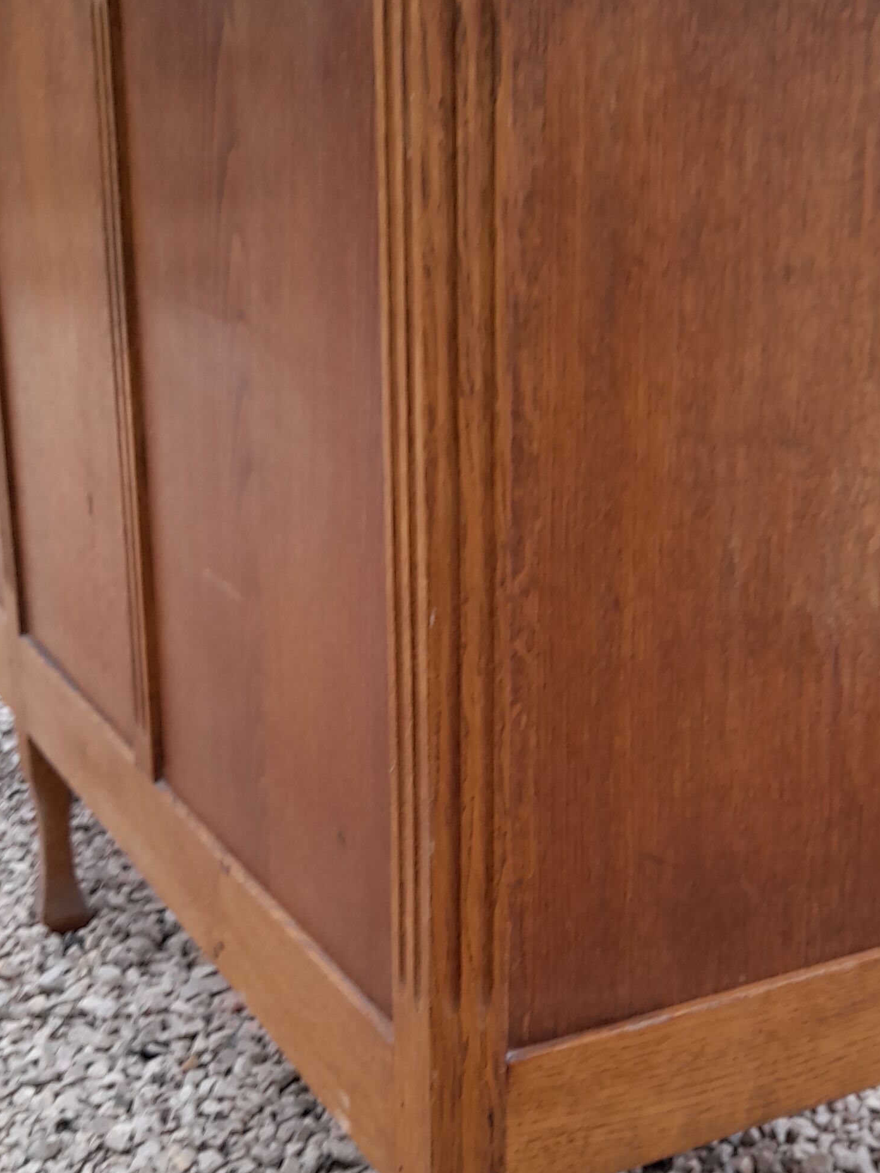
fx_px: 1728
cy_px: 639
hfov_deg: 27.9
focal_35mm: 51
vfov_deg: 37.5
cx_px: 712
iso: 20
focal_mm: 4.6
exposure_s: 1/50
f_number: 2
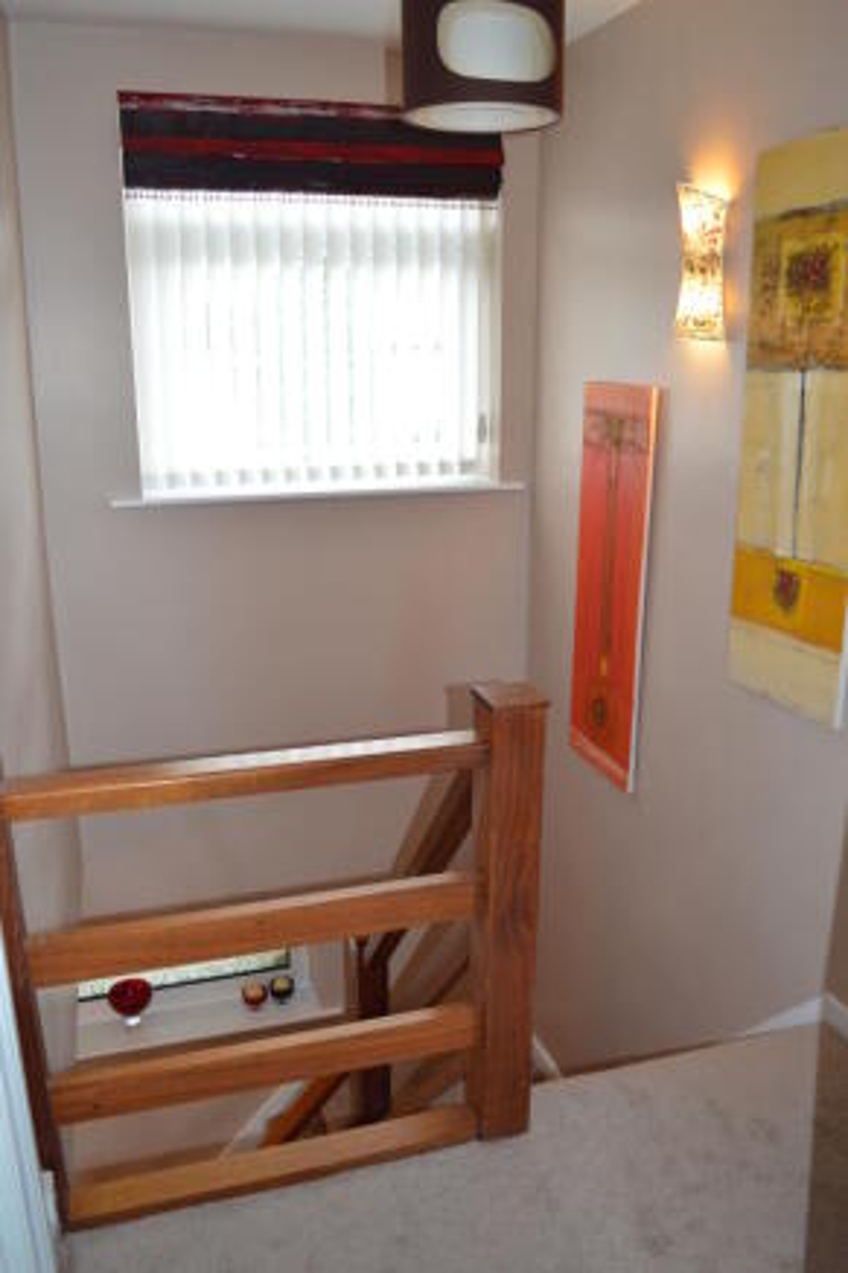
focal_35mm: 27
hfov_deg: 47.9
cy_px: 636
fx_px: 955
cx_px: 424
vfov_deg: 67.4
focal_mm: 18
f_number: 4
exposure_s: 1/60
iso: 400
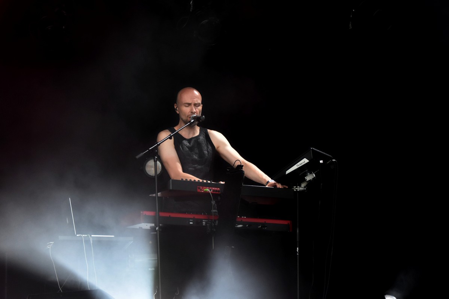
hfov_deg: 14.4
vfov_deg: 9.6
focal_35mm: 142
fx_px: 1777
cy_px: 150
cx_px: 224
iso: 1250
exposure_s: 1/4000
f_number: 2.8
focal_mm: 95
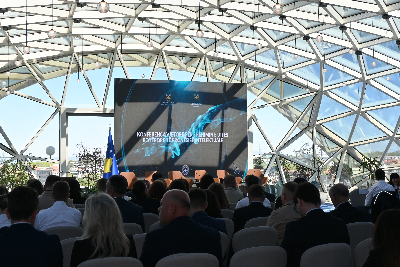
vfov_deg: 27.1
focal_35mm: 50
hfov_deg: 39.8
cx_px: 196
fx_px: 553
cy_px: 131
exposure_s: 1/125
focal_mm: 32.5
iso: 100
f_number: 6.3
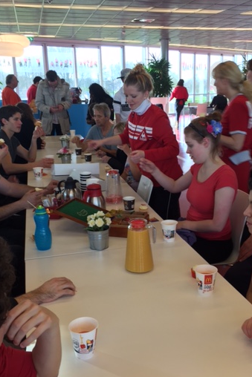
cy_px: 216
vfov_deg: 50.5
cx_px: 151
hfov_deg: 35.0
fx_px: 399
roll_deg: +0.2
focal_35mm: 38
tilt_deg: -16.6
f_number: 2.2
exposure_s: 1/33
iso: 32
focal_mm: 4.15
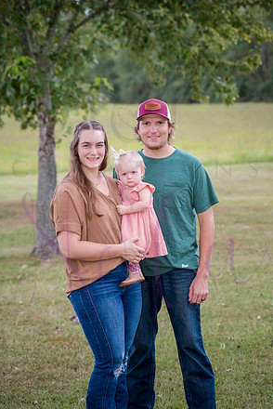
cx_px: 136
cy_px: 202
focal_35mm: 94
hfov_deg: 14.6
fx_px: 1067
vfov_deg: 21.7
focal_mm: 92
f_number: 4.5
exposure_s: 1/320
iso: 400
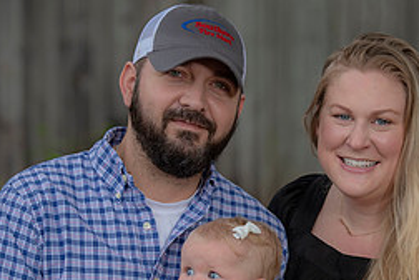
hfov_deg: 7.7
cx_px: 318
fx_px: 3107
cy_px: 267
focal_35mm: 267
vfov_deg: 5.1
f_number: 3.5
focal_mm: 116
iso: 160
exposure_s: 1/200
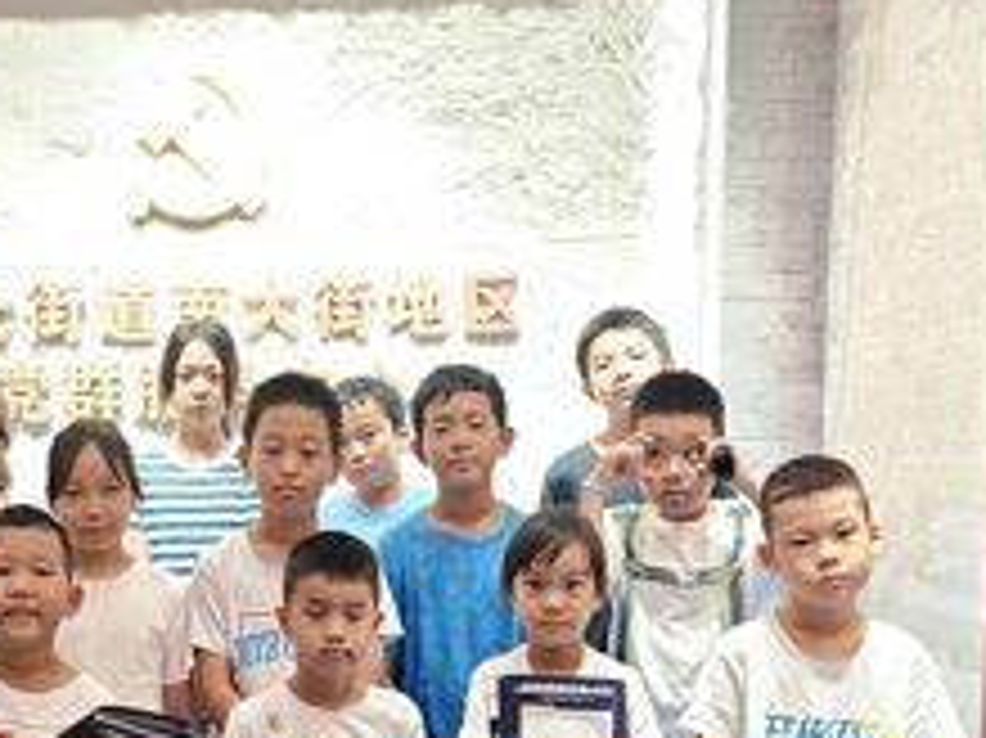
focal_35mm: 43
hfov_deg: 42.1
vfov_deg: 32.9
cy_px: 560
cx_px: 209
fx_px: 1224
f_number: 1.44
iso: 100
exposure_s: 1/50
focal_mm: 6.68
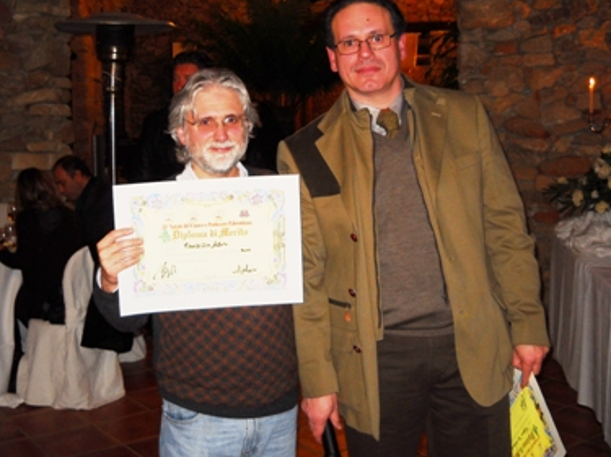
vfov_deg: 29.6
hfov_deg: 38.9
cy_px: 190
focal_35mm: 49
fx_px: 865
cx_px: 287
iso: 100
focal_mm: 6.72
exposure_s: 1/30
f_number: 3.1
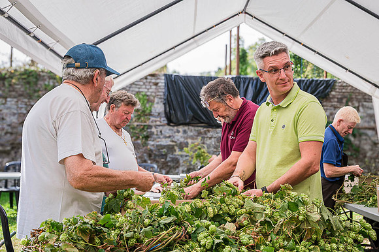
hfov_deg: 40.9
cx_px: 223
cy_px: 133
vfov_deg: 28.0
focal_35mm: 48
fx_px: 506
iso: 400
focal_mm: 34
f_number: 8
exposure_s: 1/400
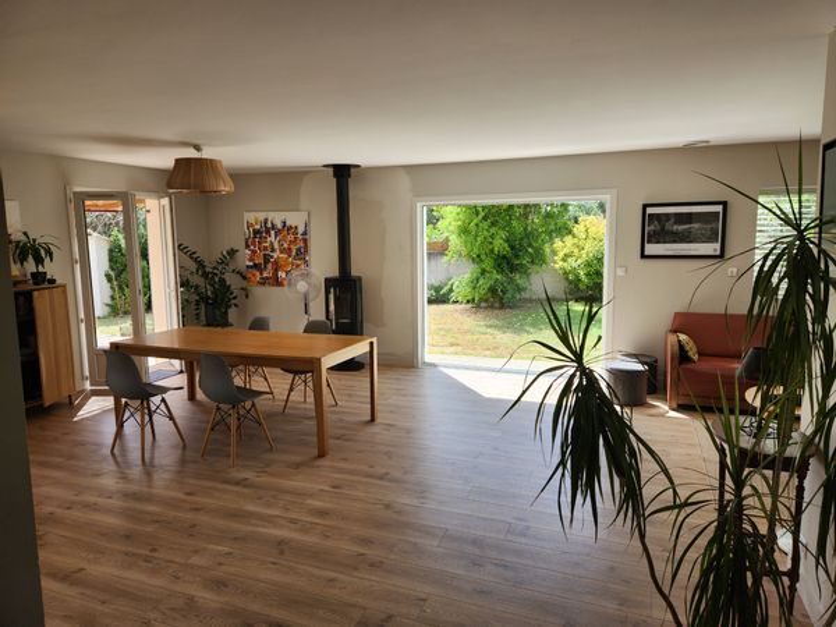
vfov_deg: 58.9
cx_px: 418
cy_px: 314
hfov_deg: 73.9
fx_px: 555
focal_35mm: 23
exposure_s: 1/219
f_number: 1.8
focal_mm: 5.4
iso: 20
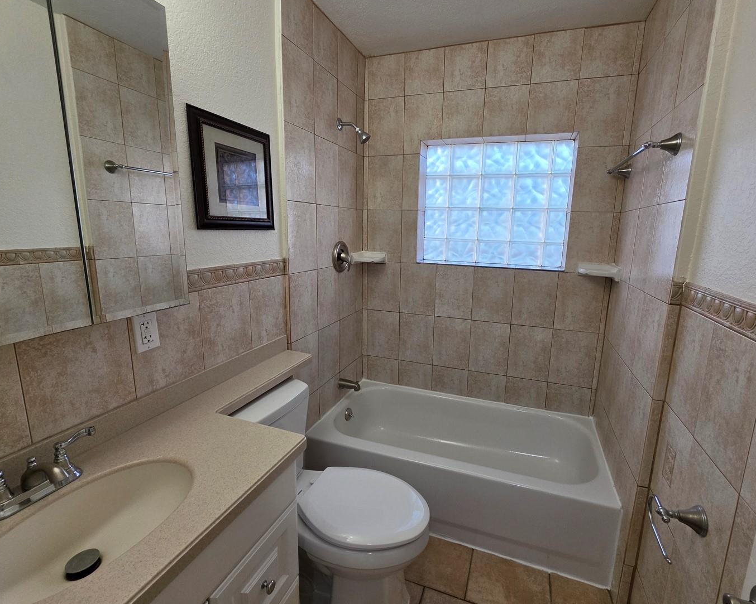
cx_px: 403
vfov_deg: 84.0
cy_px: 292
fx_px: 336
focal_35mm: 15
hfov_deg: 96.7
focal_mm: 2.2
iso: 100
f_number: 1.9
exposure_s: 1/120
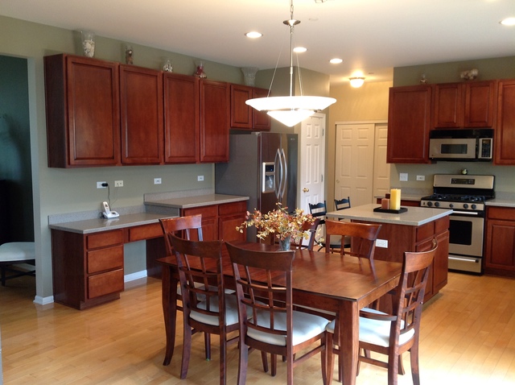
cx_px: 258
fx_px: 520
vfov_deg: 40.6
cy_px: 192
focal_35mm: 35
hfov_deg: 52.7
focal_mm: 4.28
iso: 125
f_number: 2.4
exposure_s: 1/15
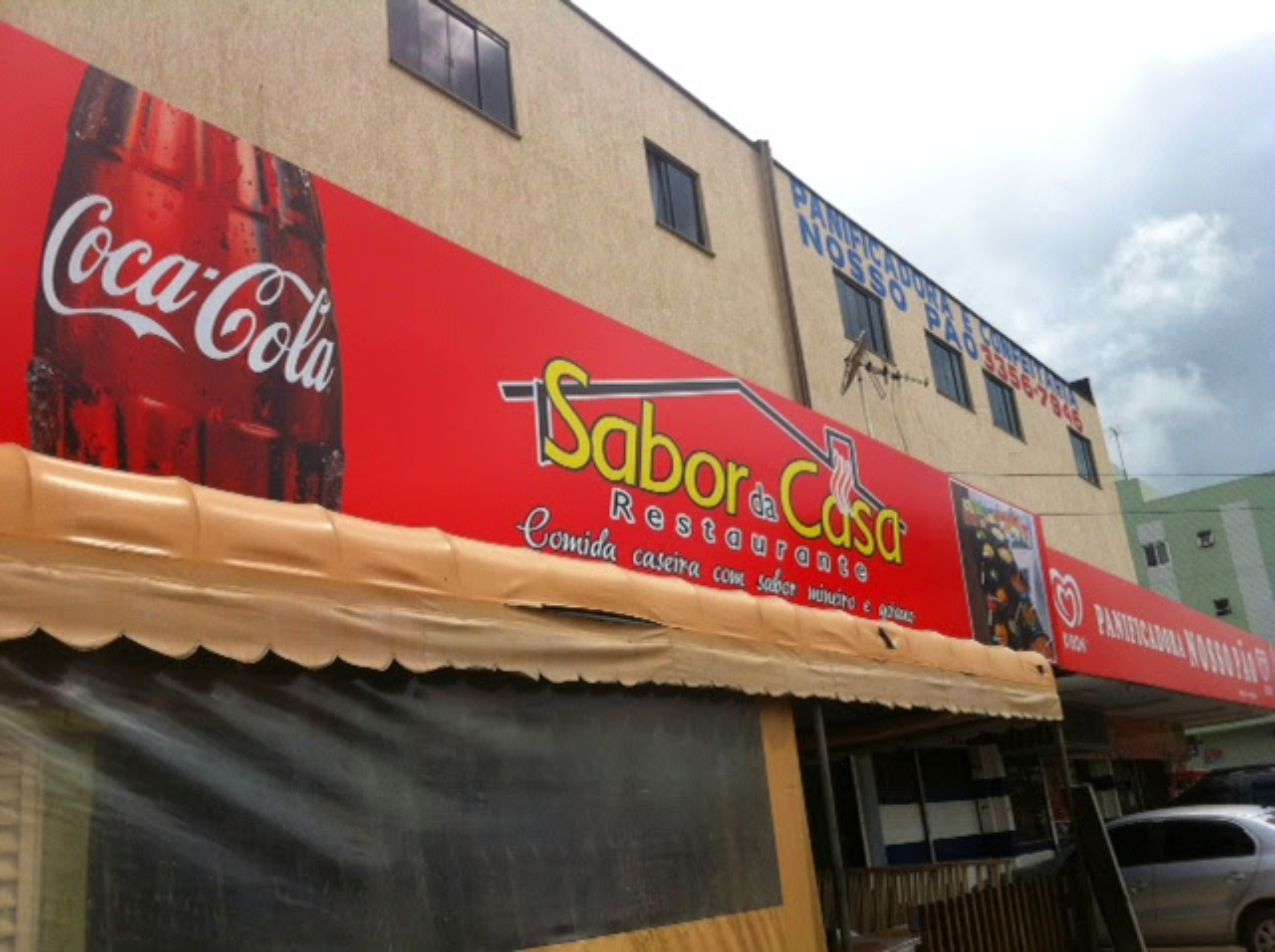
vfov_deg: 40.6
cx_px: 638
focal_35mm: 35
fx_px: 1287
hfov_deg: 52.7
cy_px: 476
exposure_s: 1/1588
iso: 80
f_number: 2.8
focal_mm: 3.85
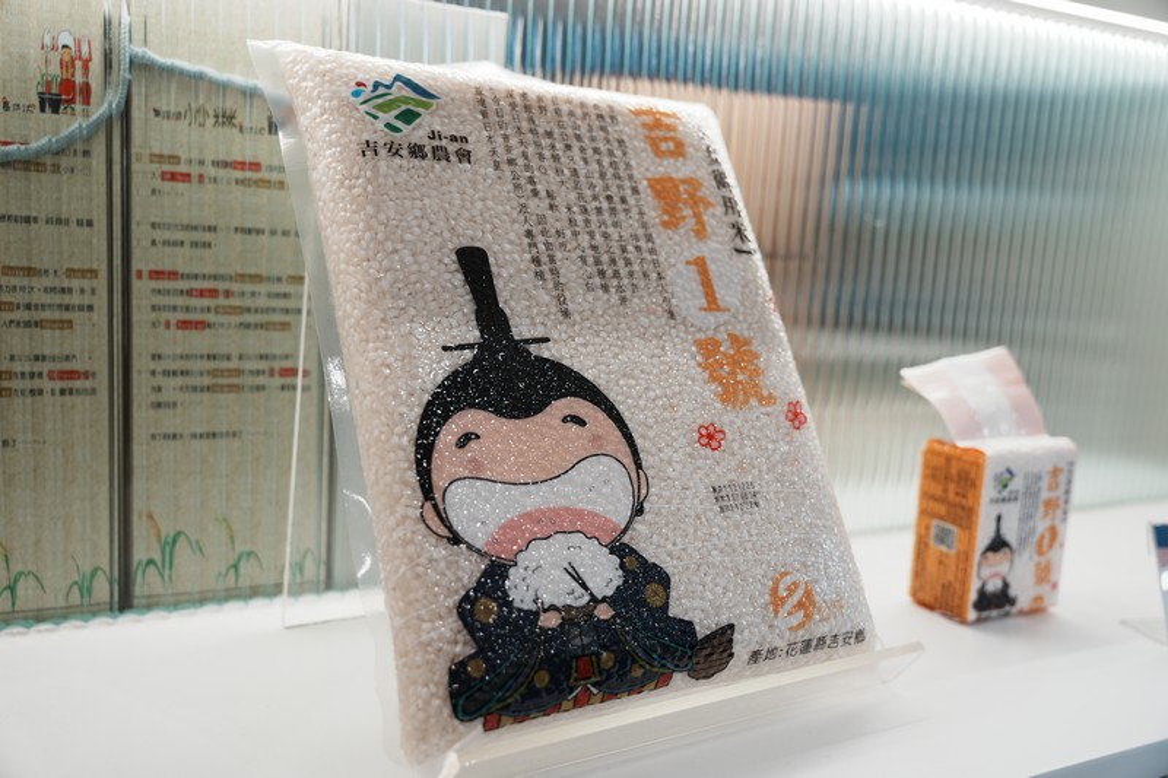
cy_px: 389
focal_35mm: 33
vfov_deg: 40.0
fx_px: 1070
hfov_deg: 57.2
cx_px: 584
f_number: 4
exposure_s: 1/100
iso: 250
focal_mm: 33
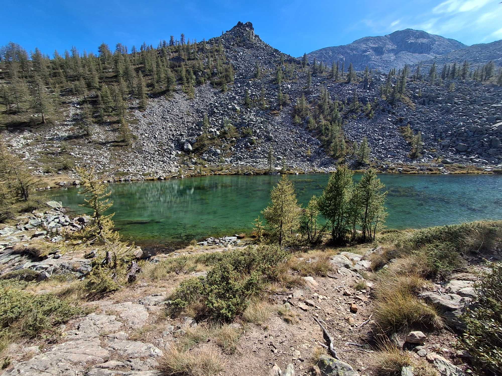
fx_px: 232
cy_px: 188
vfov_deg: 78.1
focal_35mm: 16
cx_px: 251
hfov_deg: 94.5
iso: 40
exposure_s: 1/835
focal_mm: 1.64
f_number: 2.2
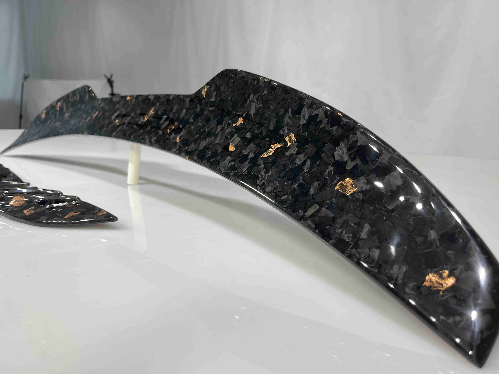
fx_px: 389
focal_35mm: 27
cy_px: 187
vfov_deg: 51.4
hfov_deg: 65.3
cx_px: 257
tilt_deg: -11.9
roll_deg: -1.2
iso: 40
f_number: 1.6
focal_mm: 5.1
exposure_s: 1/163
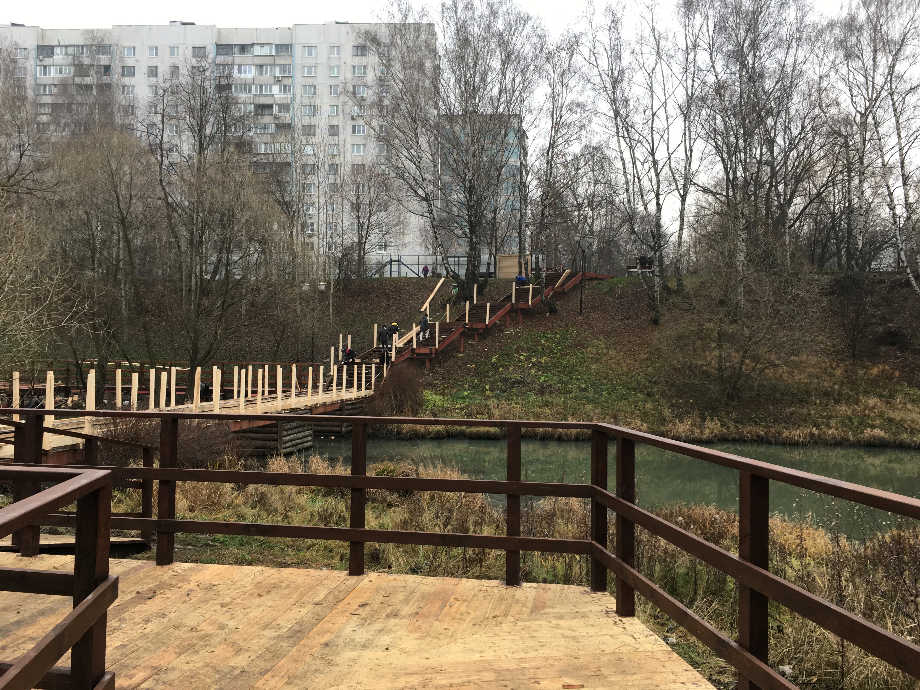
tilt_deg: +2.2
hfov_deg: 61.7
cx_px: 460
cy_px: 345
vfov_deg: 48.2
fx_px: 771
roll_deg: +0.2
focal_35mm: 29
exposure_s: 1/100
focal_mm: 4.15
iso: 32
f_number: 2.2
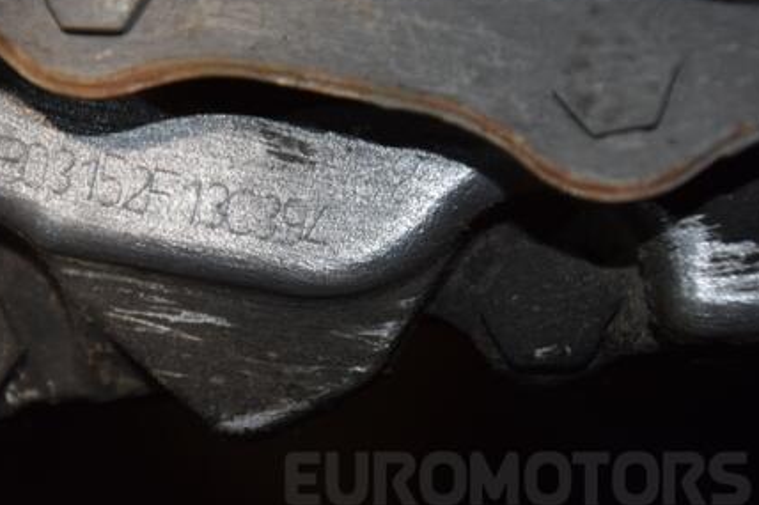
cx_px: 252
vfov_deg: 6.2
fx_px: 4651
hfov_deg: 9.3
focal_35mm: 221
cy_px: 243
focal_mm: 105
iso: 800
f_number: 5.6
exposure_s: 1/60
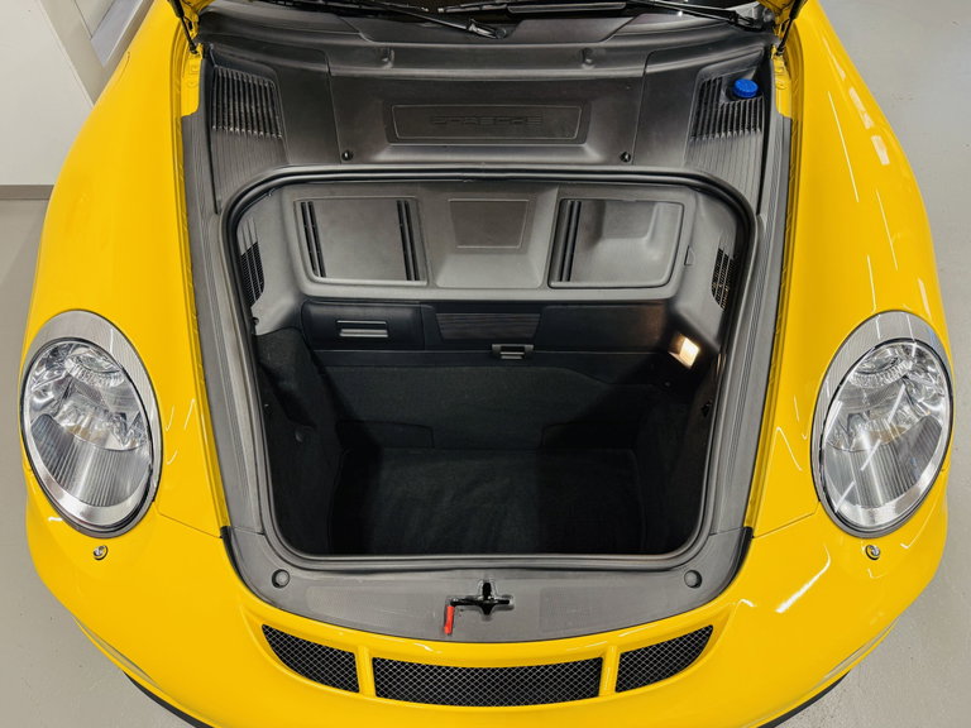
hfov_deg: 71.6
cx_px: 486
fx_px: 673
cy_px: 364
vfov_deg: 56.8
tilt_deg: -53.3
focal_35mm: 24
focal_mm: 6.76
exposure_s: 1/50
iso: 100
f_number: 1.78
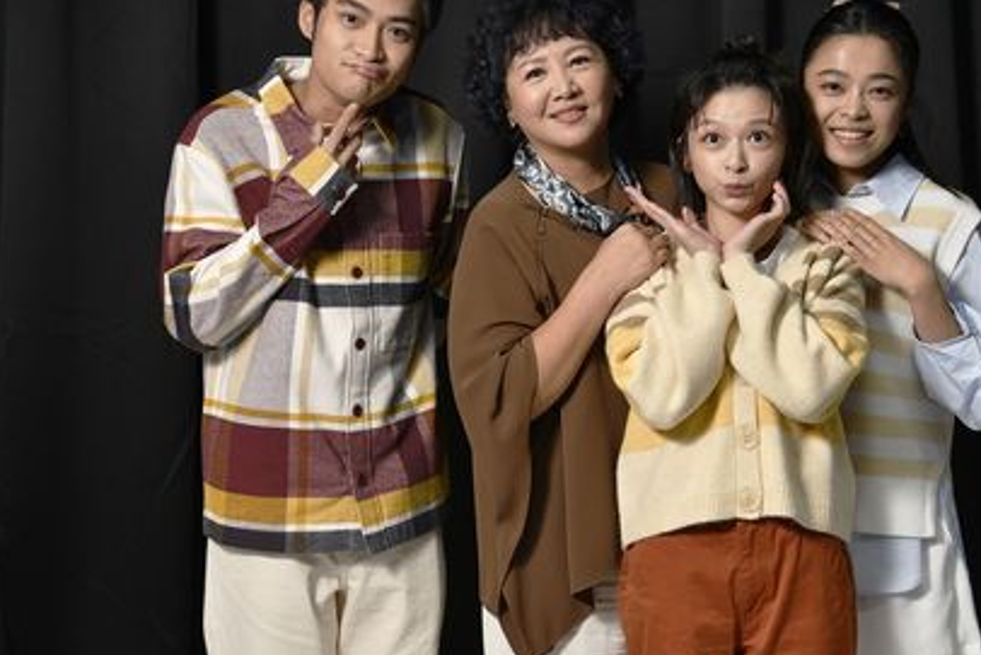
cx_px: 580
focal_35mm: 65
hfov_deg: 30.9
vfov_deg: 20.9
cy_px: 319
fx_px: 1772
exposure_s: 1/60
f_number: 4.8
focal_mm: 44
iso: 400
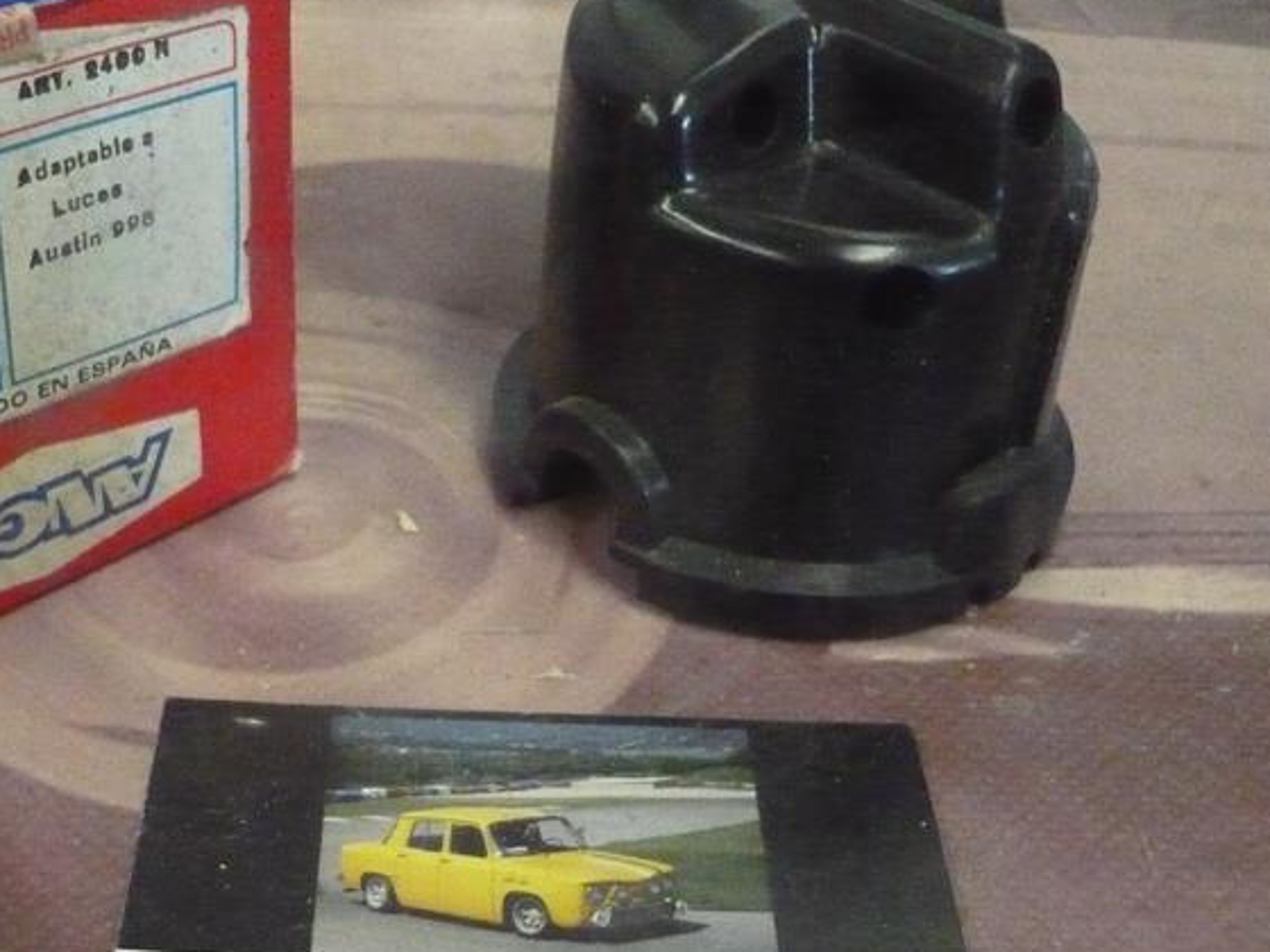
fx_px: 1834
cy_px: 573
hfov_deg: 37.8
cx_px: 433
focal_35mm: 50
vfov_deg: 29.0
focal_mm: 5.8
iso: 1250
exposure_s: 1/20
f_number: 2.8
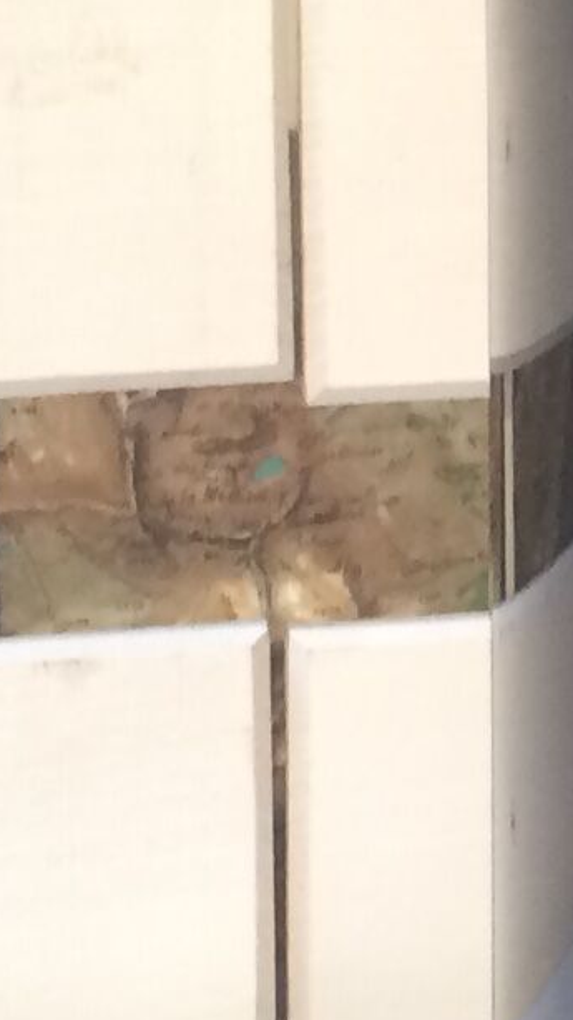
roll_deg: -0.4
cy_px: 7
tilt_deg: -5.3
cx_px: 1584
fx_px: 4542
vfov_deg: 12.7
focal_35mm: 168
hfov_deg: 6.7
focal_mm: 4.15
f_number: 2.2
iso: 64
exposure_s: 1/33
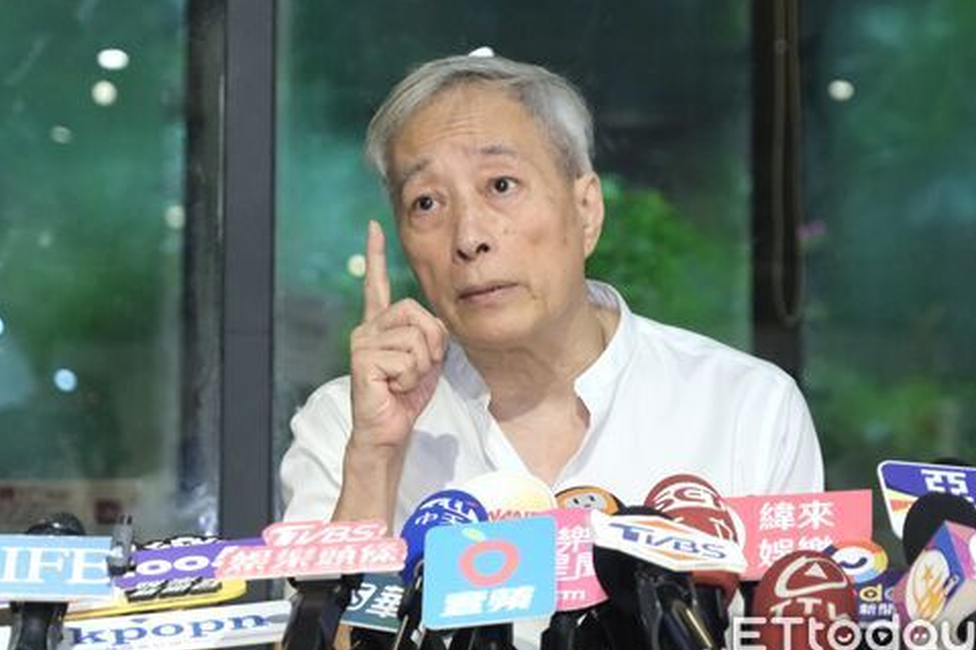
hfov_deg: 19.6
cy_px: 269
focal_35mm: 104
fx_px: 2818
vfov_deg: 13.2
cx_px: 493
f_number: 2.8
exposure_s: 1/160
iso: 3200
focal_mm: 55
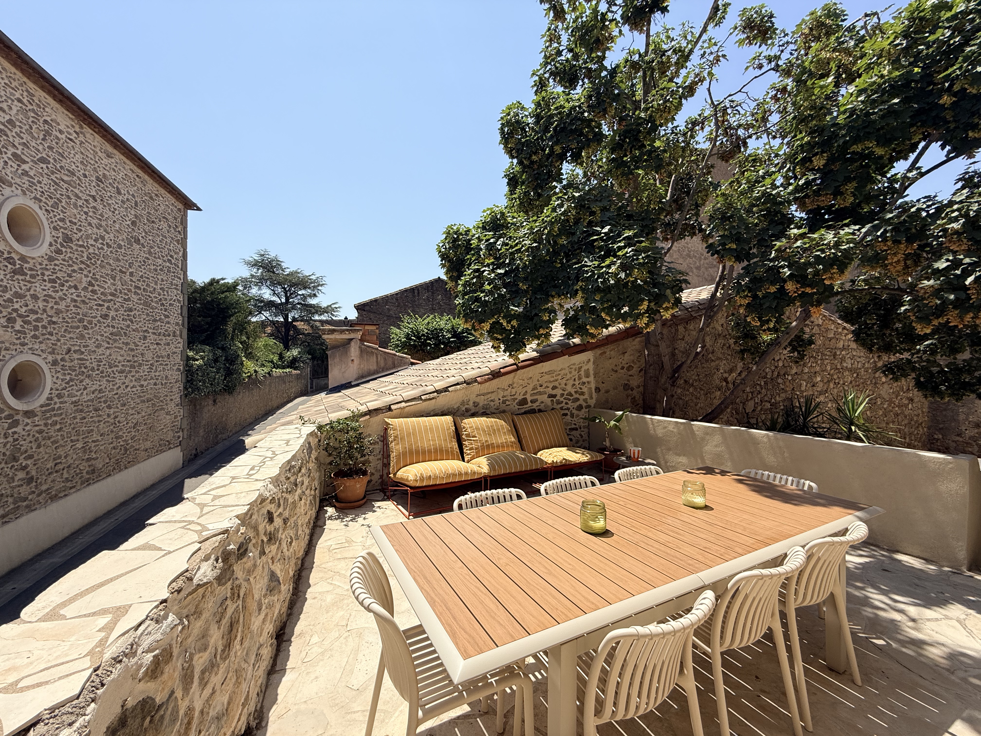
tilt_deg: -0.3
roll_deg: -0.6
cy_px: 368
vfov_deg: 85.7
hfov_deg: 102.1
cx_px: 490
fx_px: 397
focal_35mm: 14
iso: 50
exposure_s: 1/1961
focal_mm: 2.22
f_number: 2.2
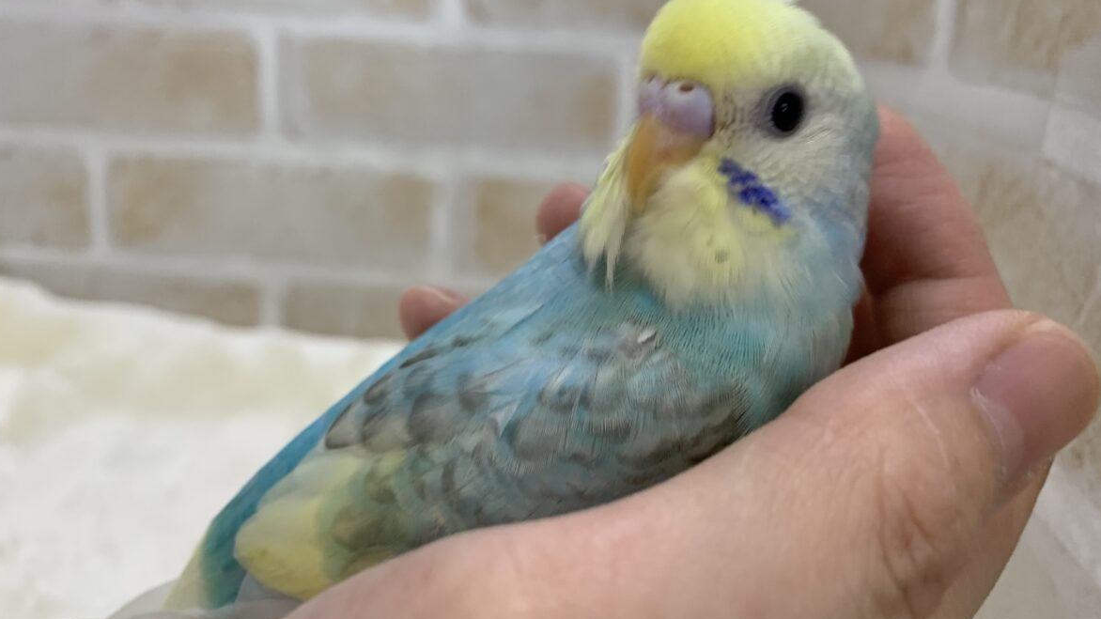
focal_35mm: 29
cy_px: 265
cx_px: 558
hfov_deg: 66.1
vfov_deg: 40.1
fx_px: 847
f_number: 1.8
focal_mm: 4.25
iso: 64
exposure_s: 1/50
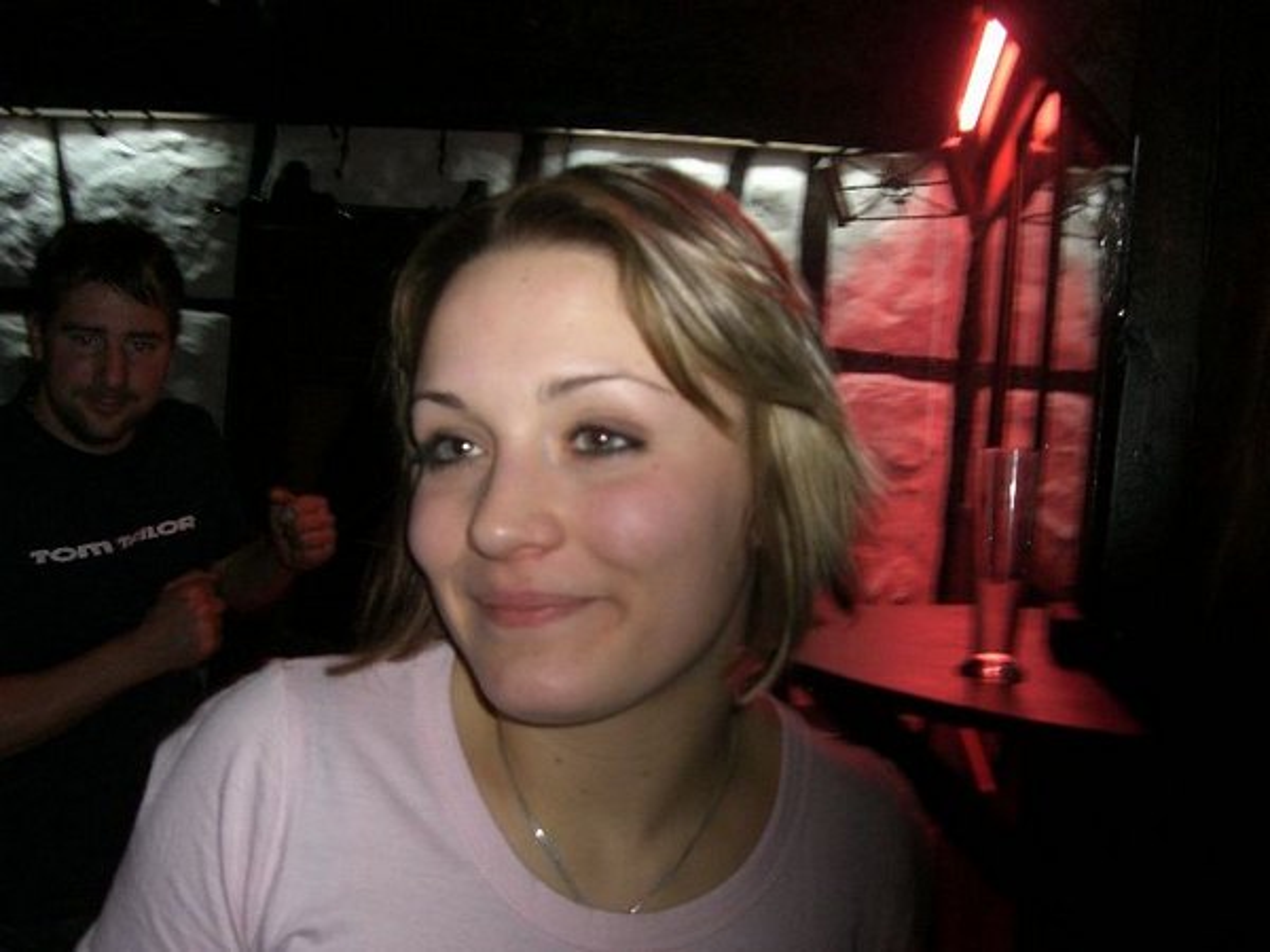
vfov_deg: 37.7
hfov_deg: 49.0
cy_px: 476
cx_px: 635
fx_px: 1394
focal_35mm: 38
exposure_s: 1/60
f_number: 2.7
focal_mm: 6.2
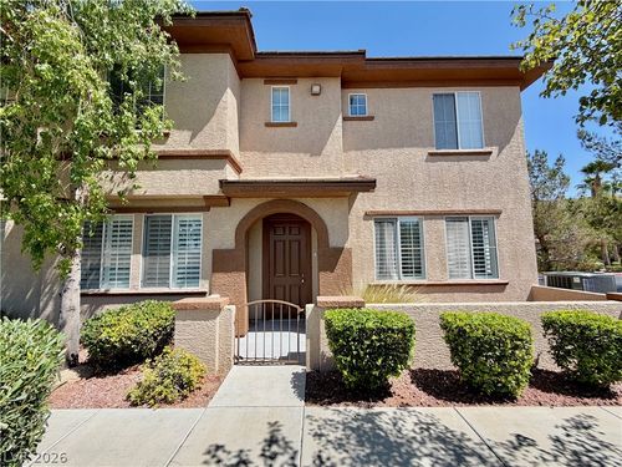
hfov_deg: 102.1
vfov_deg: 85.7
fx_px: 252
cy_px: 234
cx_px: 311
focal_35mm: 14
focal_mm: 2.22
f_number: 2.2
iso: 25
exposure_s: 1/770
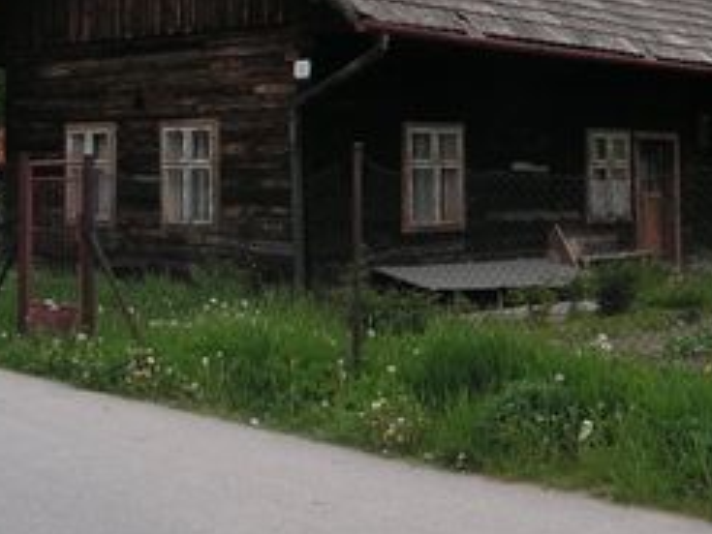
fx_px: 1358
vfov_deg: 21.9
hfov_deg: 29.0
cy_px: 83
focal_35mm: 66
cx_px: 520
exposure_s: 1/250
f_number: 4.8
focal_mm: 6
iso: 50
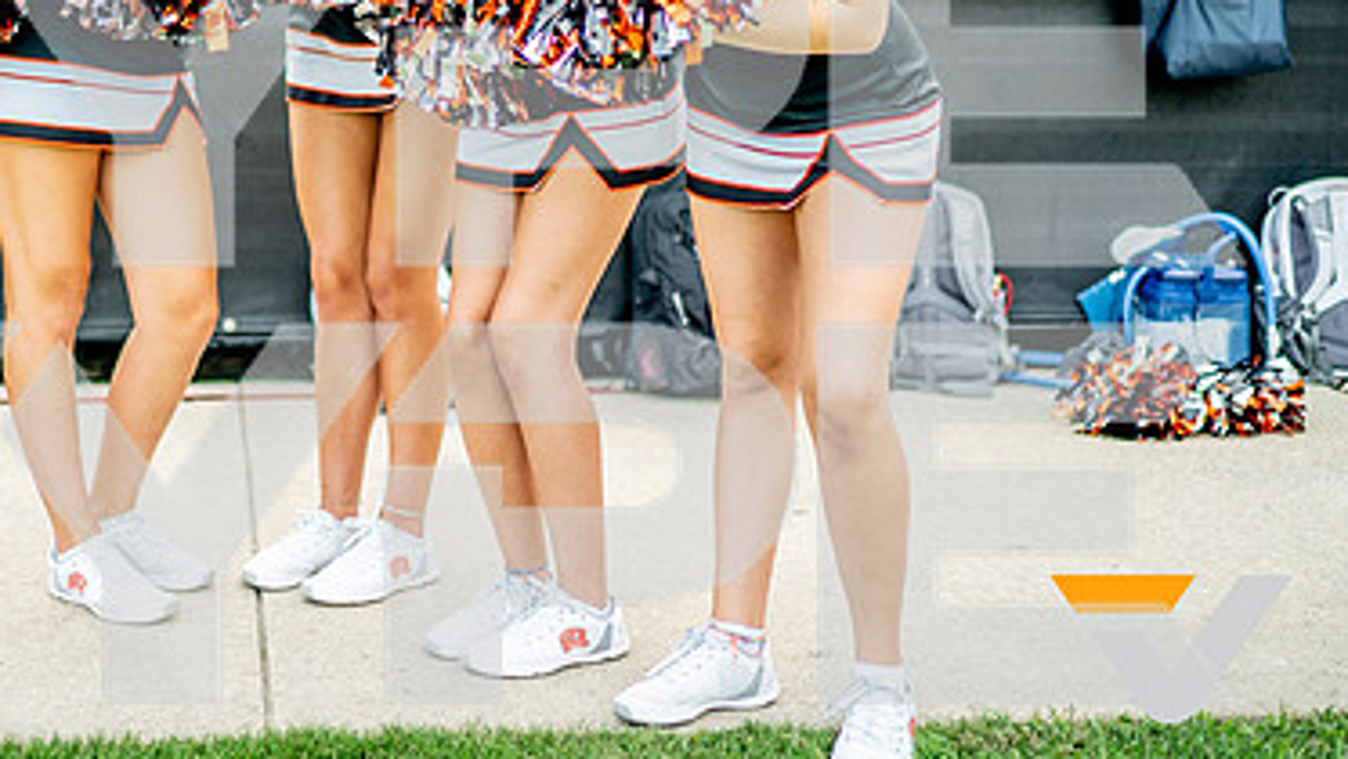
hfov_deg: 35.7
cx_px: 325
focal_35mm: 57
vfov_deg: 20.7
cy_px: 78
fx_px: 2038
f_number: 1.4
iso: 125
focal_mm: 35
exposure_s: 1/500
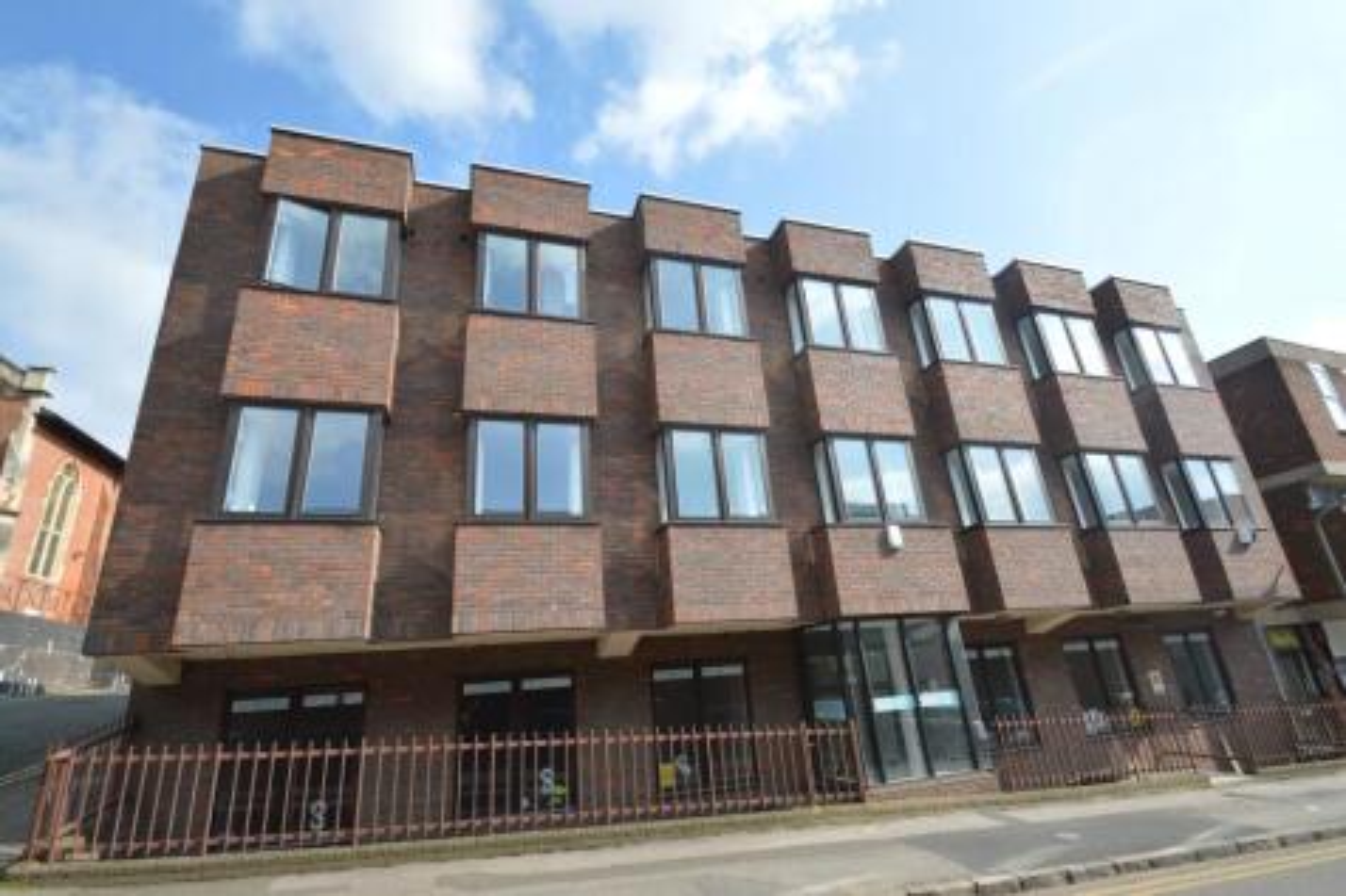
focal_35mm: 15
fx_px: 561
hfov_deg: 100.4
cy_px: 448
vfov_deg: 77.3
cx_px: 673
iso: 100
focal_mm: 10
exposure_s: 1/160
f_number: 6.3
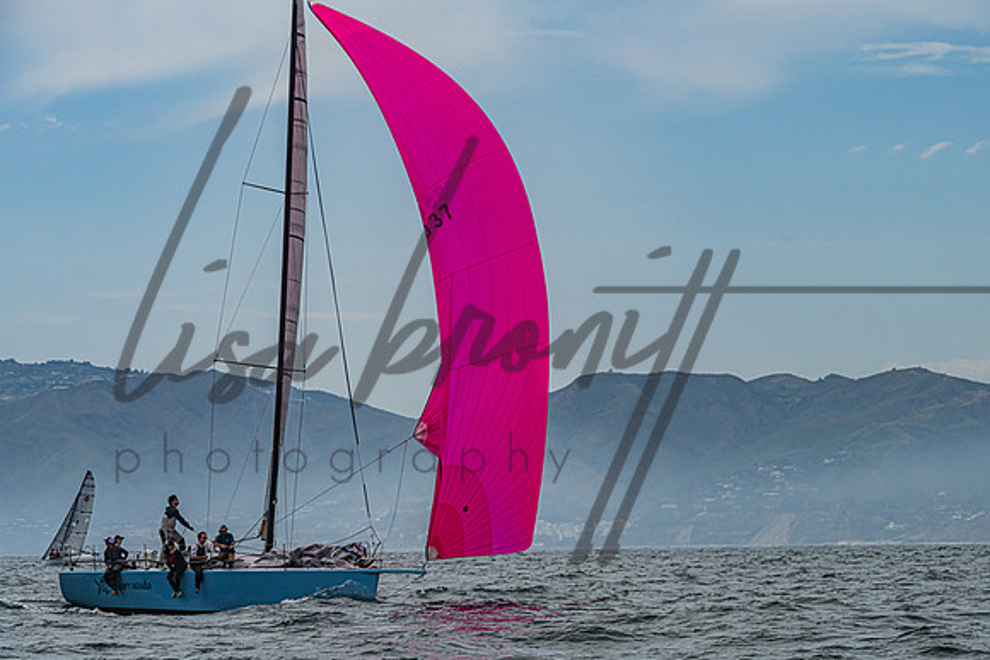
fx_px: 4023
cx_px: 495
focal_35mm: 146
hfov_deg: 14.0
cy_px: 363
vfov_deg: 9.4
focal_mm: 125
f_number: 8
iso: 400
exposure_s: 1/2500
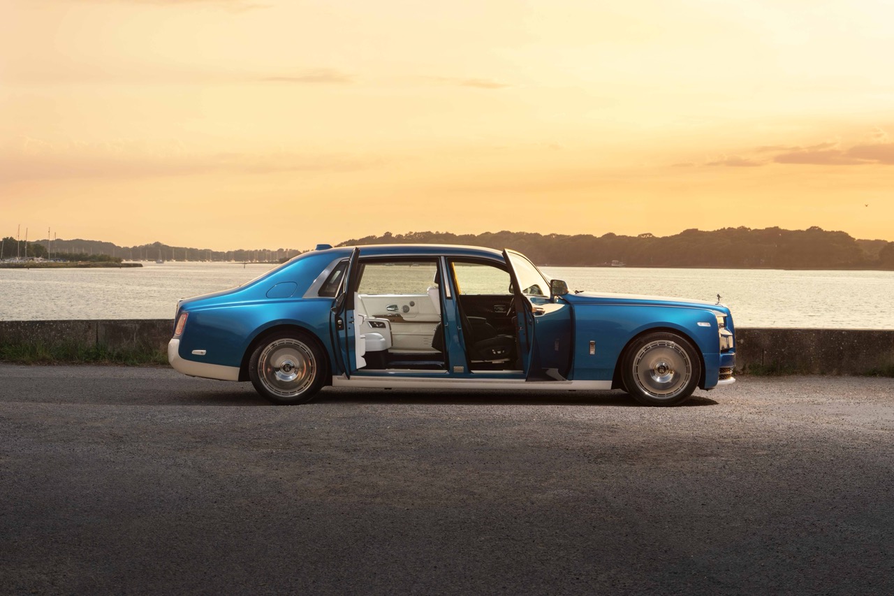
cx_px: 447
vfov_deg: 21.9
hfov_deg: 32.4
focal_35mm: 62
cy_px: 298
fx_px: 1539
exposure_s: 1/160
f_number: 9
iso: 400
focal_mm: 62
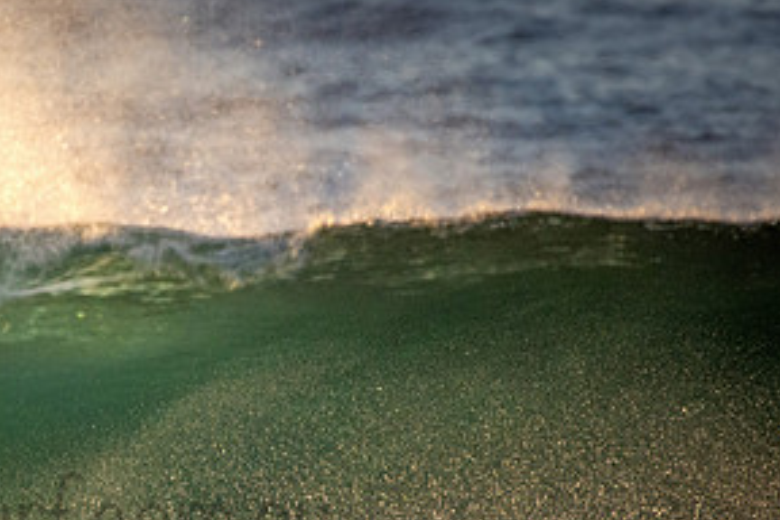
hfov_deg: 1.4
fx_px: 32779
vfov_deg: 0.9
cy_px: 492
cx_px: 43
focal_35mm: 1513
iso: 900
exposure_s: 1/2000
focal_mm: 500
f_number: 5.6
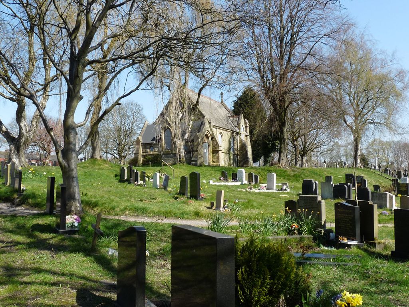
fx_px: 449
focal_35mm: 38
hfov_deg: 49.0
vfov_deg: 37.7
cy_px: 154
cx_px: 204
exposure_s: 1/250
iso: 100
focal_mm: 4.8
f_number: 5
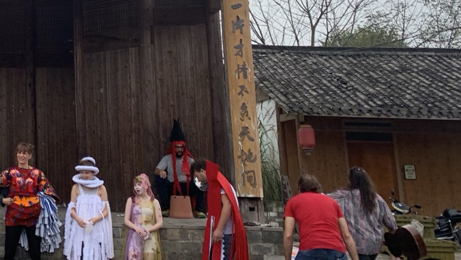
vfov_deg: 17.5
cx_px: -57
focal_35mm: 67
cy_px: -12
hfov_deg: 28.3
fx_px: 819
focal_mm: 4.25
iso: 25
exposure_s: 1/1447
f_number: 1.8
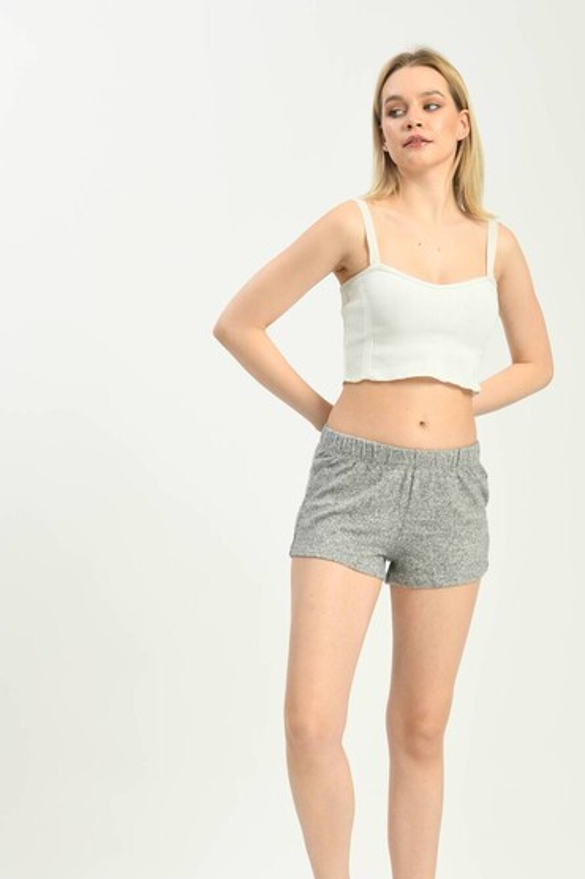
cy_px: 533
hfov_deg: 10.1
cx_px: 384
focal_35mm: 135
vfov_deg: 15.2
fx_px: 3294
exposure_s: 1/160
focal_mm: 100
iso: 100
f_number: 6.3
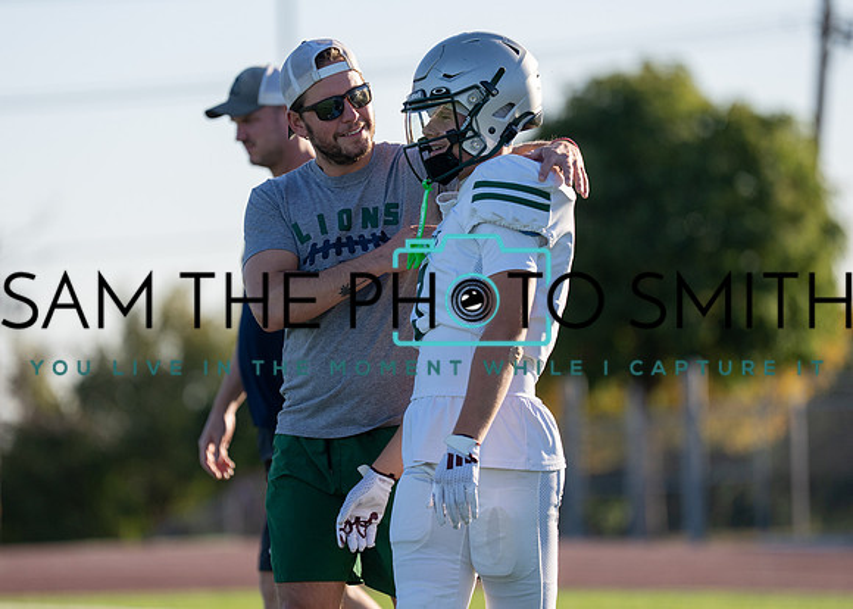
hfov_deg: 7.5
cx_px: 400
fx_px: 6475
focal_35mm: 267
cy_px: 300
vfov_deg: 5.4
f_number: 2.8
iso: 100
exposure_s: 1/2500
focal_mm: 200
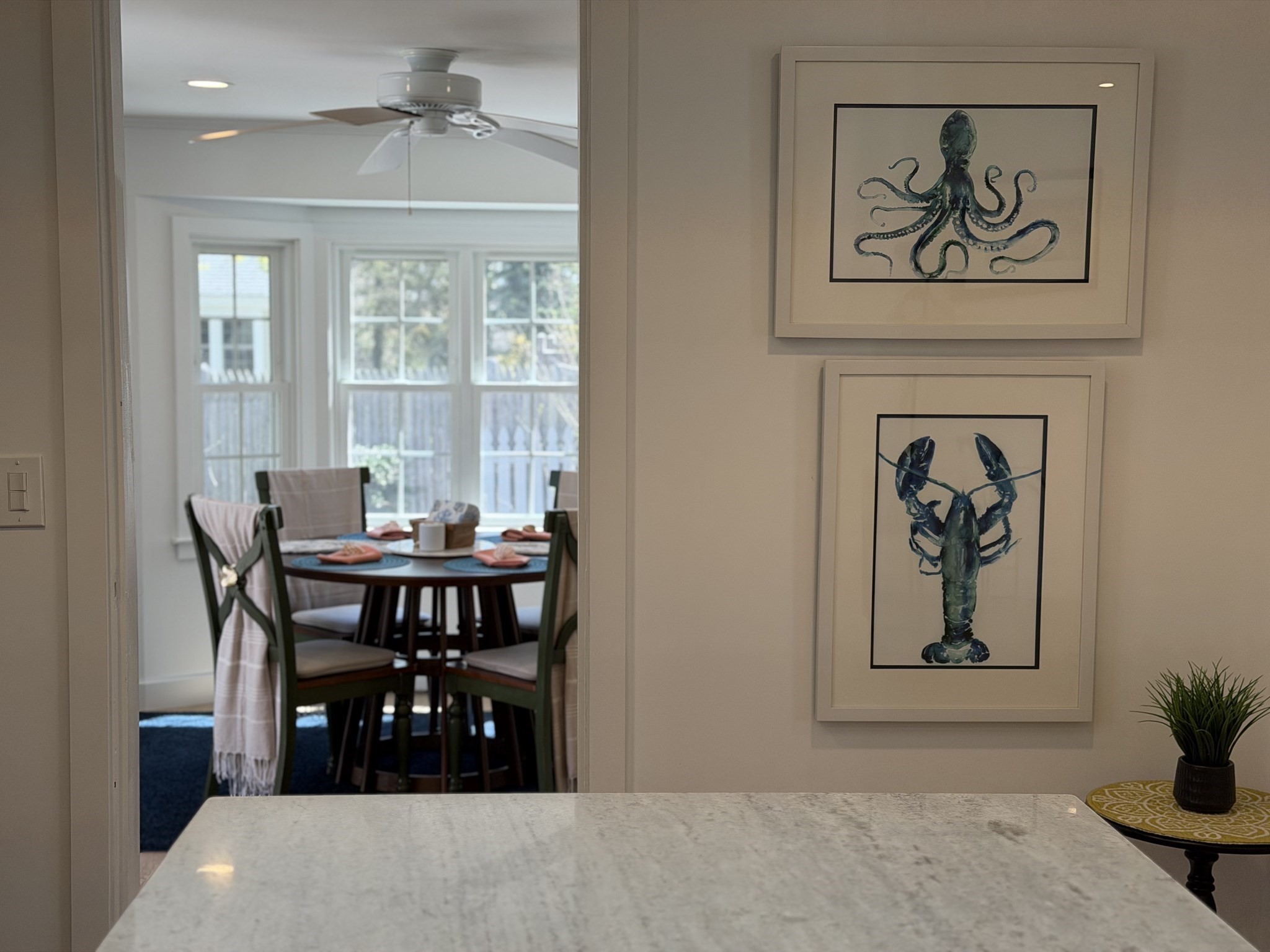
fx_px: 1761
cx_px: 635
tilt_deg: -4.6
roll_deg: -0.5
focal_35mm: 48
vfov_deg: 30.3
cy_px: 476
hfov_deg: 39.7
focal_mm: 6.76
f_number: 1.78
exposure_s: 1/196
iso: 50
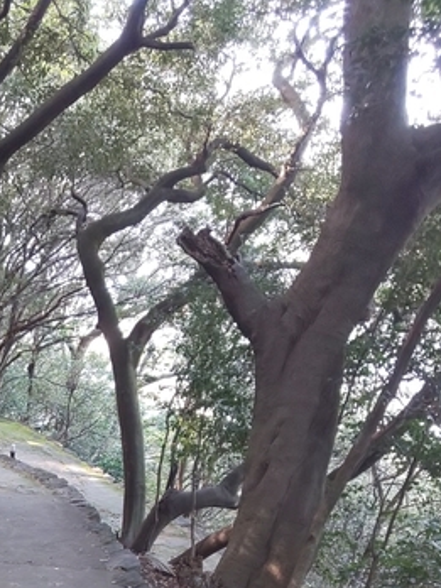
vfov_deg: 35.0
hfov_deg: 28.9
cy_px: 659
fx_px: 781
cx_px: -30
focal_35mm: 46
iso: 146
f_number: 1.94
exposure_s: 1/33
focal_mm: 3.45
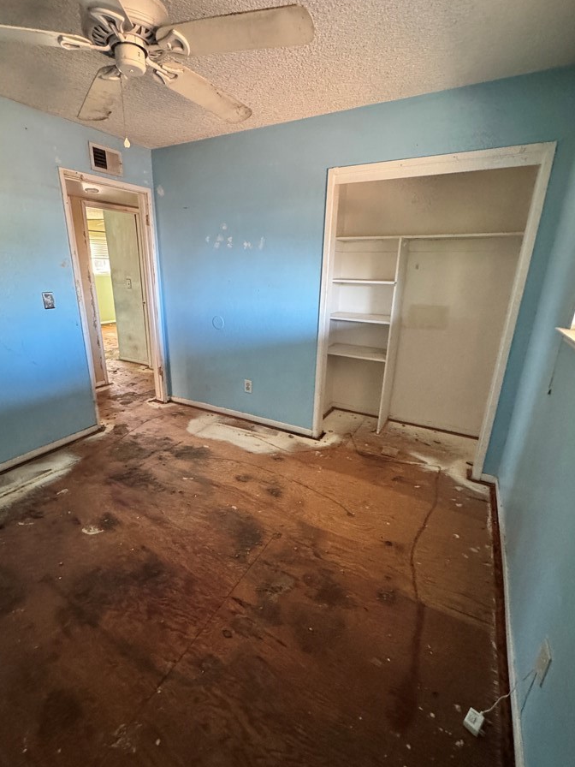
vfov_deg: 94.5
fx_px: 354
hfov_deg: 78.0
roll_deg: -0.6
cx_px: 267
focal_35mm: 16
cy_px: 378
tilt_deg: -18.2
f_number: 2.2
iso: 1250
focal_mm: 2.22
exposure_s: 1/60
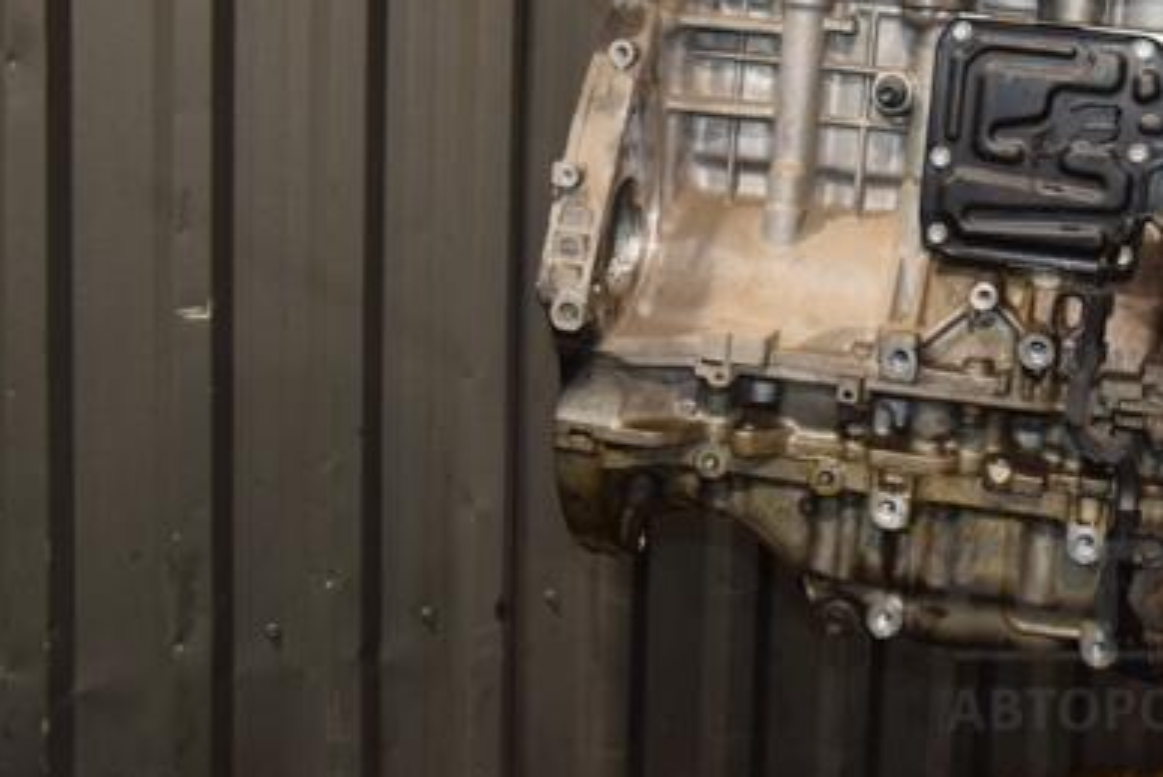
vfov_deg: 26.1
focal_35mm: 51
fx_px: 1648
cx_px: 890
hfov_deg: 37.8
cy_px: 186
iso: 800
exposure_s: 1/60
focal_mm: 22
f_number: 5
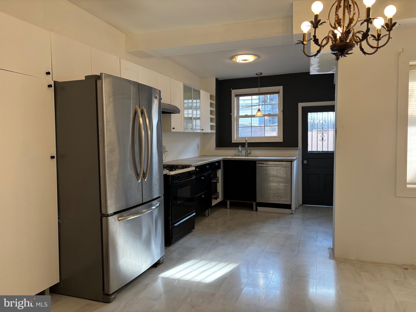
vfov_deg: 53.1
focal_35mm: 26
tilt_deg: -3.2
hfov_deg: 67.3
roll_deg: +0.7
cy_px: 156
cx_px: 208
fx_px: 312
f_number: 1.6
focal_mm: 5.96
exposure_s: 1/120
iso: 125
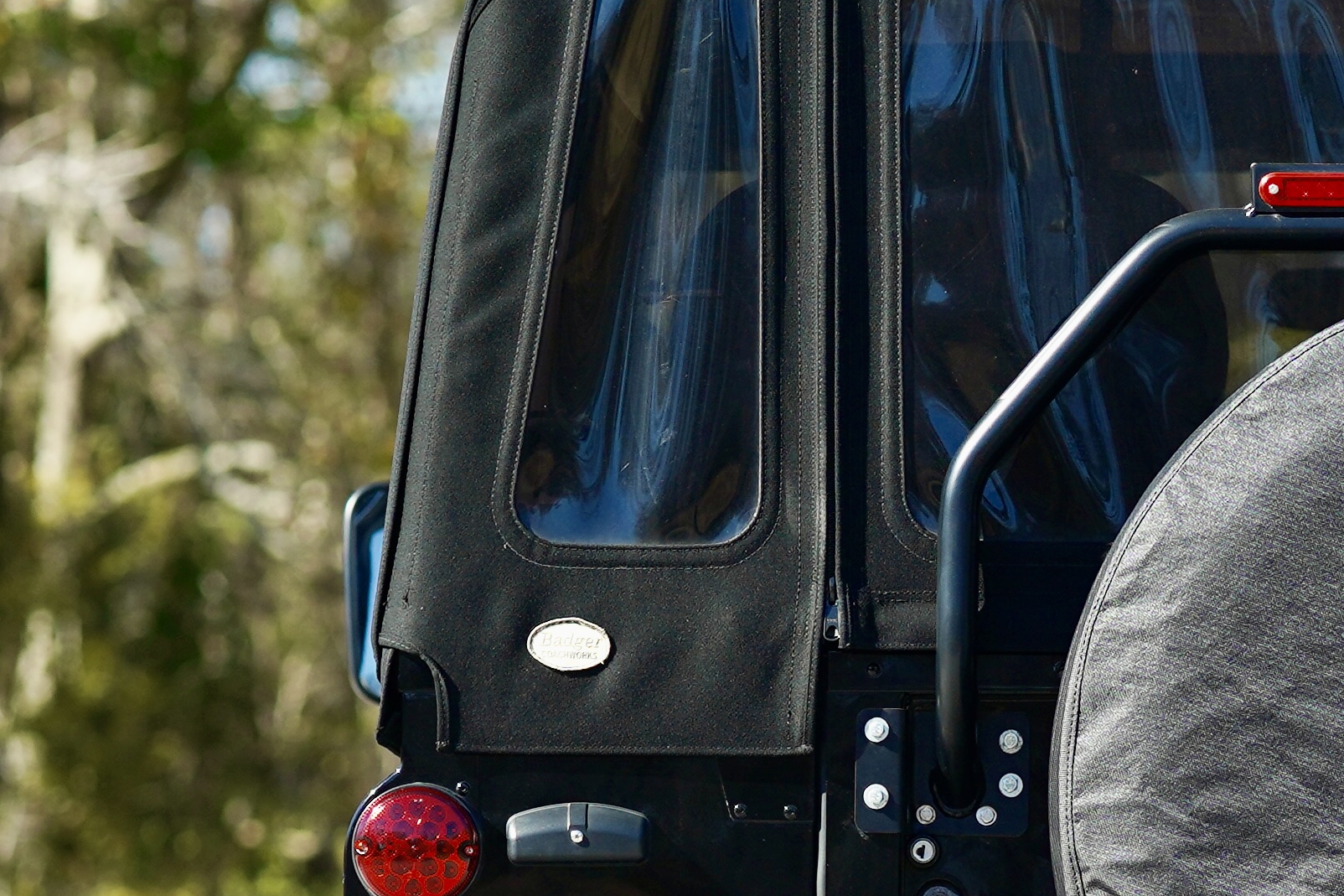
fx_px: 11870
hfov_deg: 6.5
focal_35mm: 318
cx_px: 1341
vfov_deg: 4.3
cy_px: 928
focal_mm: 85
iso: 125
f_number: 2.8
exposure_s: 1/400
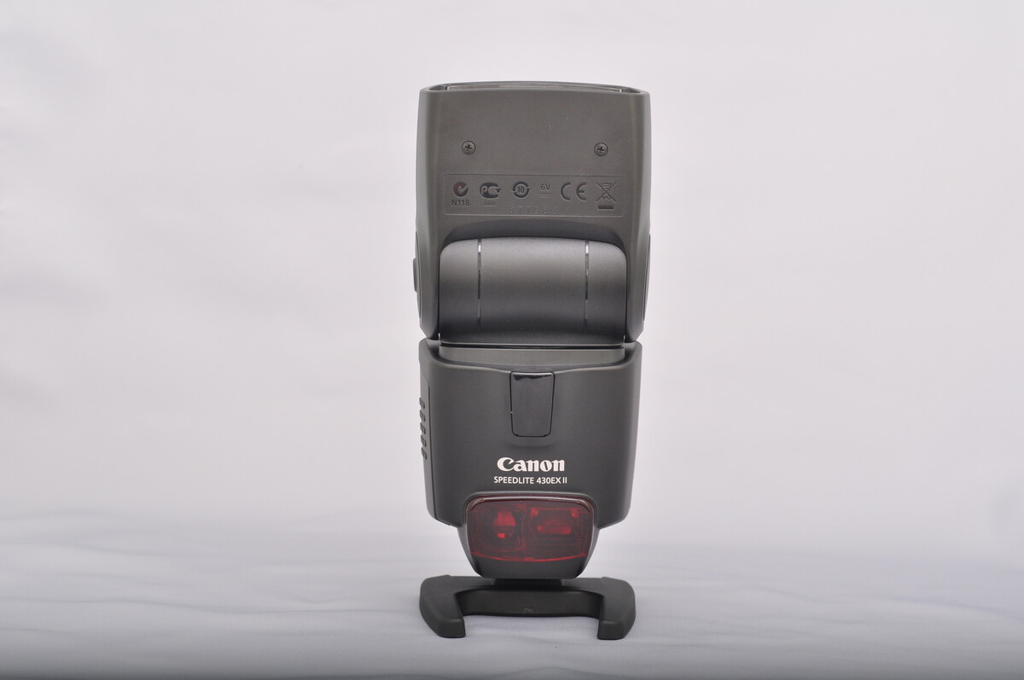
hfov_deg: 22.6
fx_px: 2557
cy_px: 340
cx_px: 512
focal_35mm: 90
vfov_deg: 15.2
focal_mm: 60
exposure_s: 1/250
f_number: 8
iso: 400
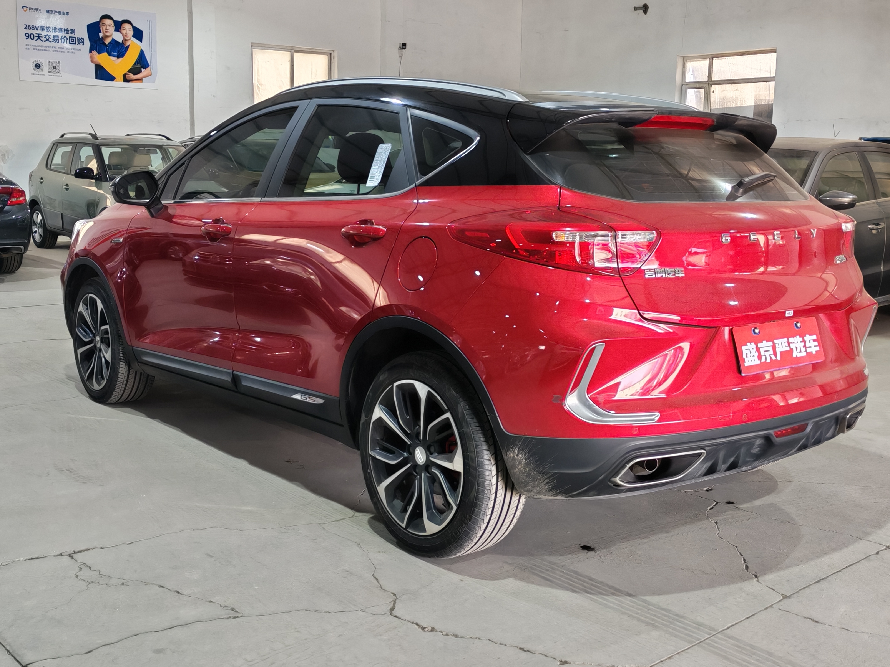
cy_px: 334
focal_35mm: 41
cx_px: 445
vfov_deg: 35.1
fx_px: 1054
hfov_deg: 45.8
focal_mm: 5.52
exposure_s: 1/100
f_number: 1.95
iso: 160
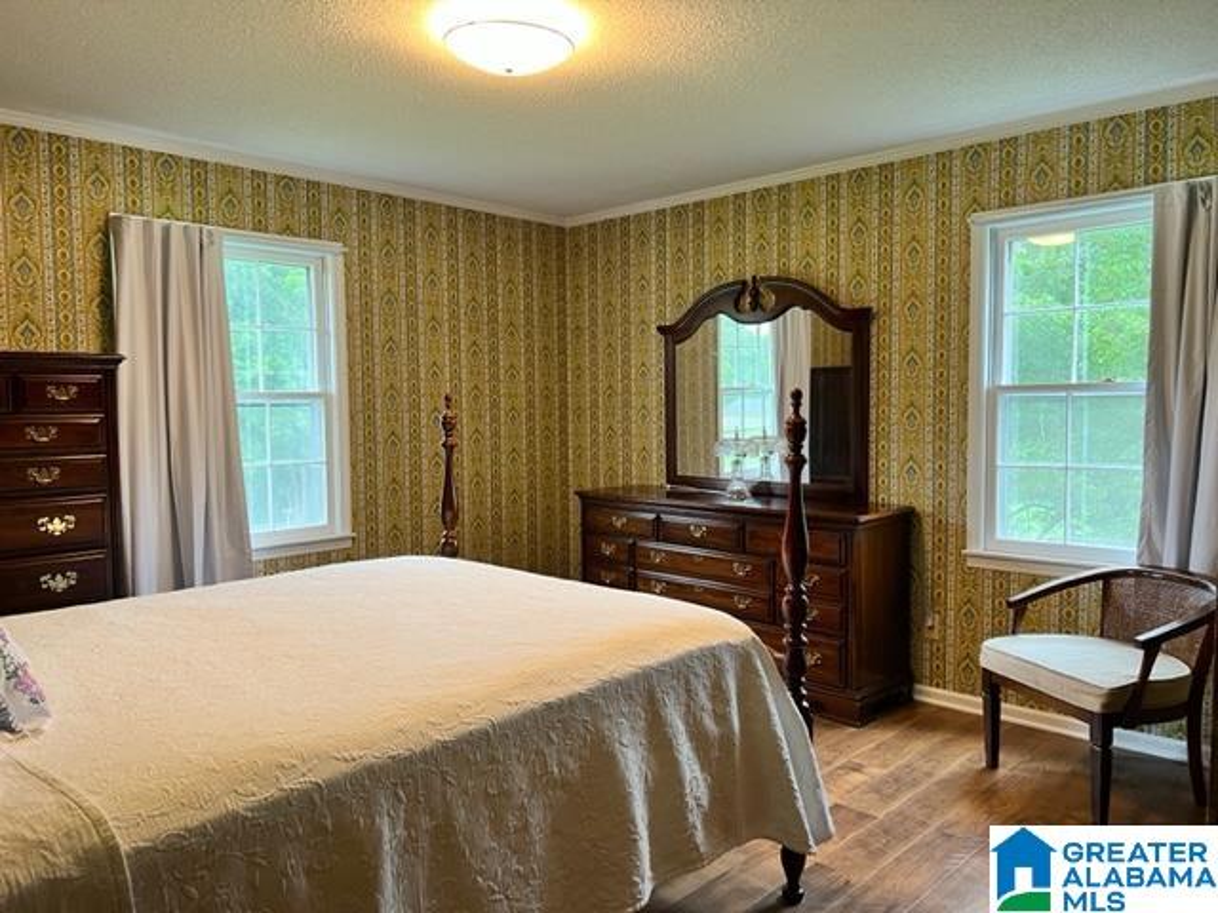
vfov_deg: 53.1
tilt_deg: -3.1
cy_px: 456
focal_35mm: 26
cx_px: 609
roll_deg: +0.4
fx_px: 915
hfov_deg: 67.3
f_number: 1.5
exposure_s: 1/60
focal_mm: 5.7
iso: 100
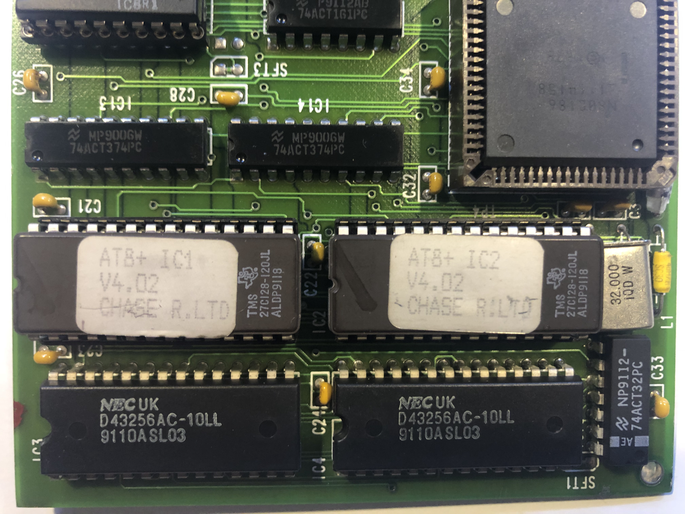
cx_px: 342
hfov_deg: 63.4
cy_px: 257
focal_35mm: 28
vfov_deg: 49.7
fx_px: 554
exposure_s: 1/14
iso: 100
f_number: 1.8
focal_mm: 4
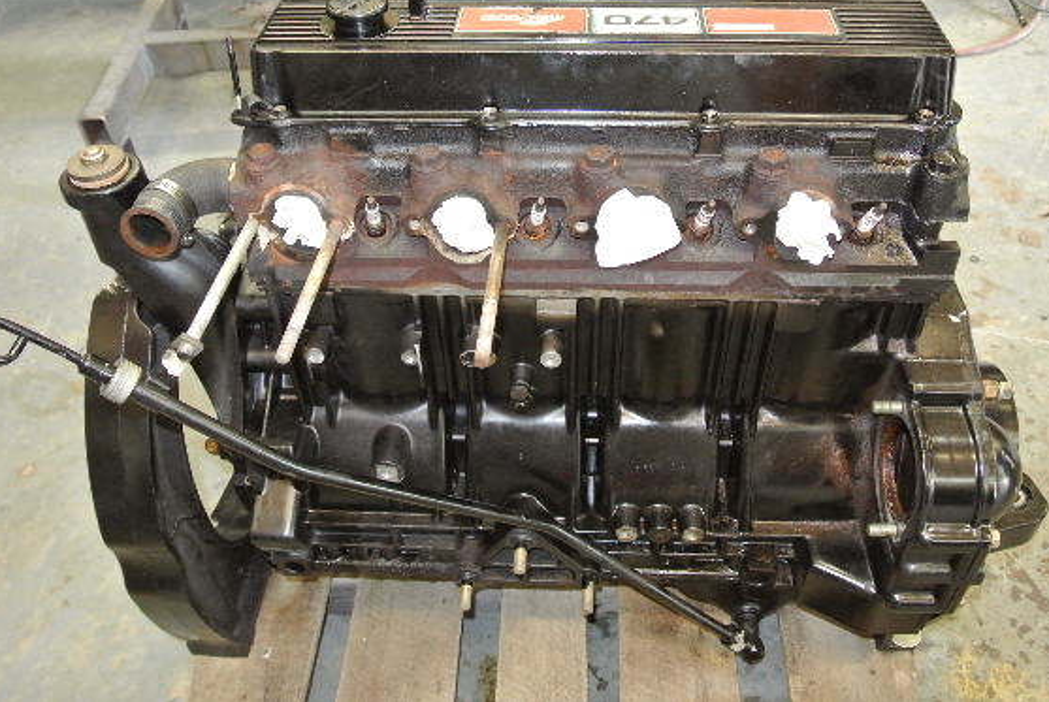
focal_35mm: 31
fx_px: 904
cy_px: 303
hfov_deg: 60.2
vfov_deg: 42.4
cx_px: 550
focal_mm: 10
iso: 1250
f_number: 3.5
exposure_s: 1/60
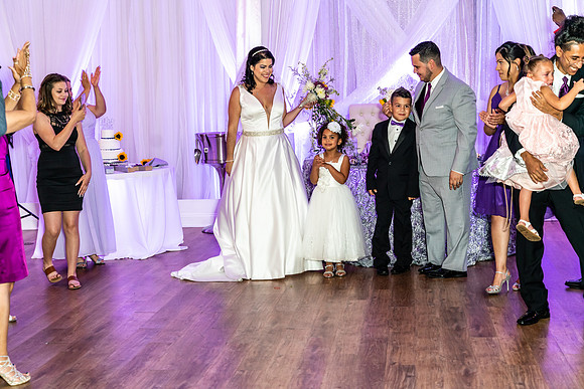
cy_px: 194
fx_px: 892
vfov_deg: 24.6
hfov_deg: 36.2
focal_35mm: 55
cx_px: 292
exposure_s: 1/125
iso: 1600
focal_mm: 55
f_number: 4
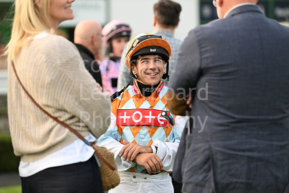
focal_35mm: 200
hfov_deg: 10.3
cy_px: 96
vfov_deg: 6.9
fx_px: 1606
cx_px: 144
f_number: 4
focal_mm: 200
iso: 1250
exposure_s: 1/1250
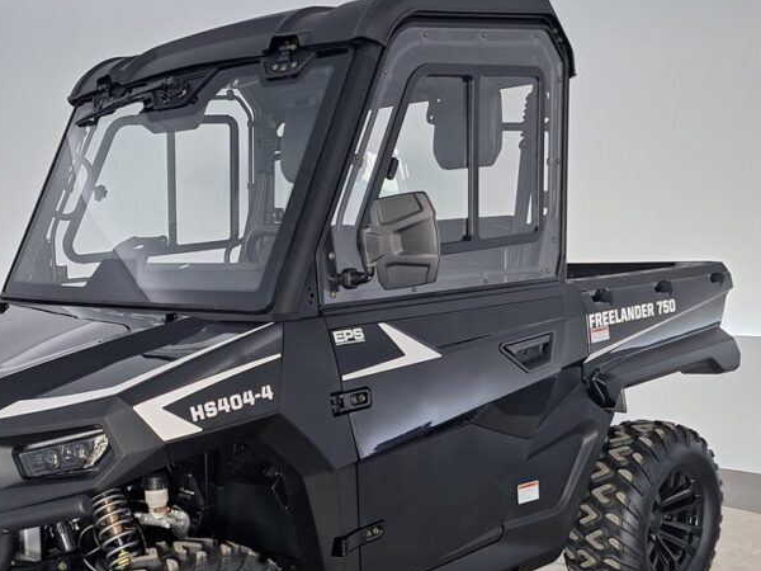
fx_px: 1011
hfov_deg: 40.8
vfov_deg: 30.7
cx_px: 265
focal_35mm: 46
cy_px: 457
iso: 125
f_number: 1.8
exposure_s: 1/50
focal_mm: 5.54
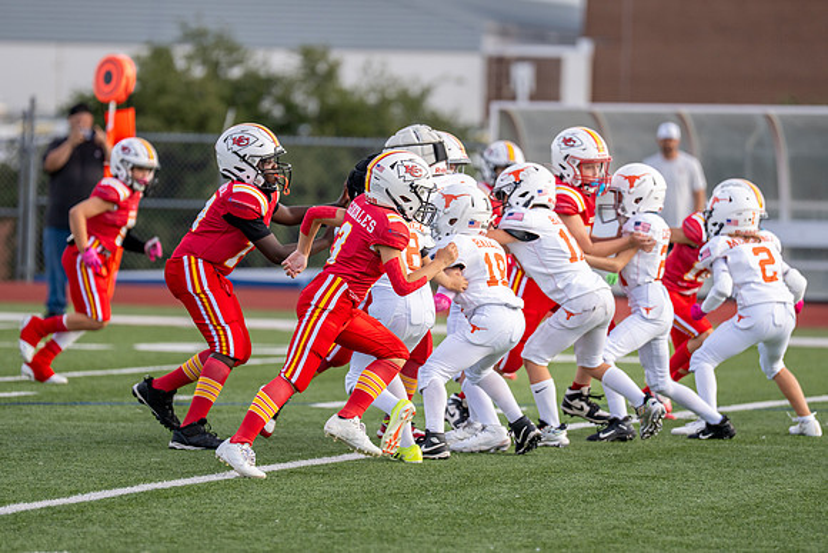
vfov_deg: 5.0
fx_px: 6286
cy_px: 252
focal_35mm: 273
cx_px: 376
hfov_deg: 7.5
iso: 320
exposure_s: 1/2500
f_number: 2.8
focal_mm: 200
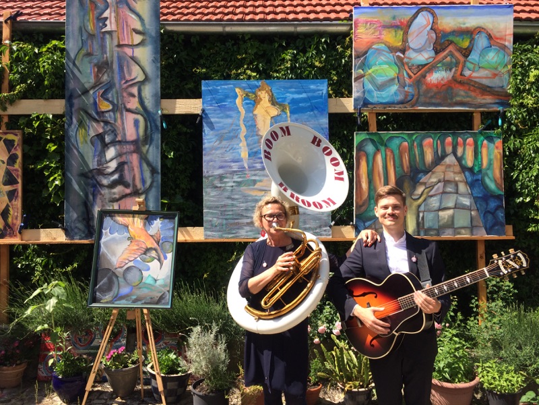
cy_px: 202
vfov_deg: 48.2
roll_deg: +0.9
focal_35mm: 29
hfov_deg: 61.7
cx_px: 270
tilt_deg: -0.5
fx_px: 452
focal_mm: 4.15
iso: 32
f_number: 2.2
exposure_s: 1/1080
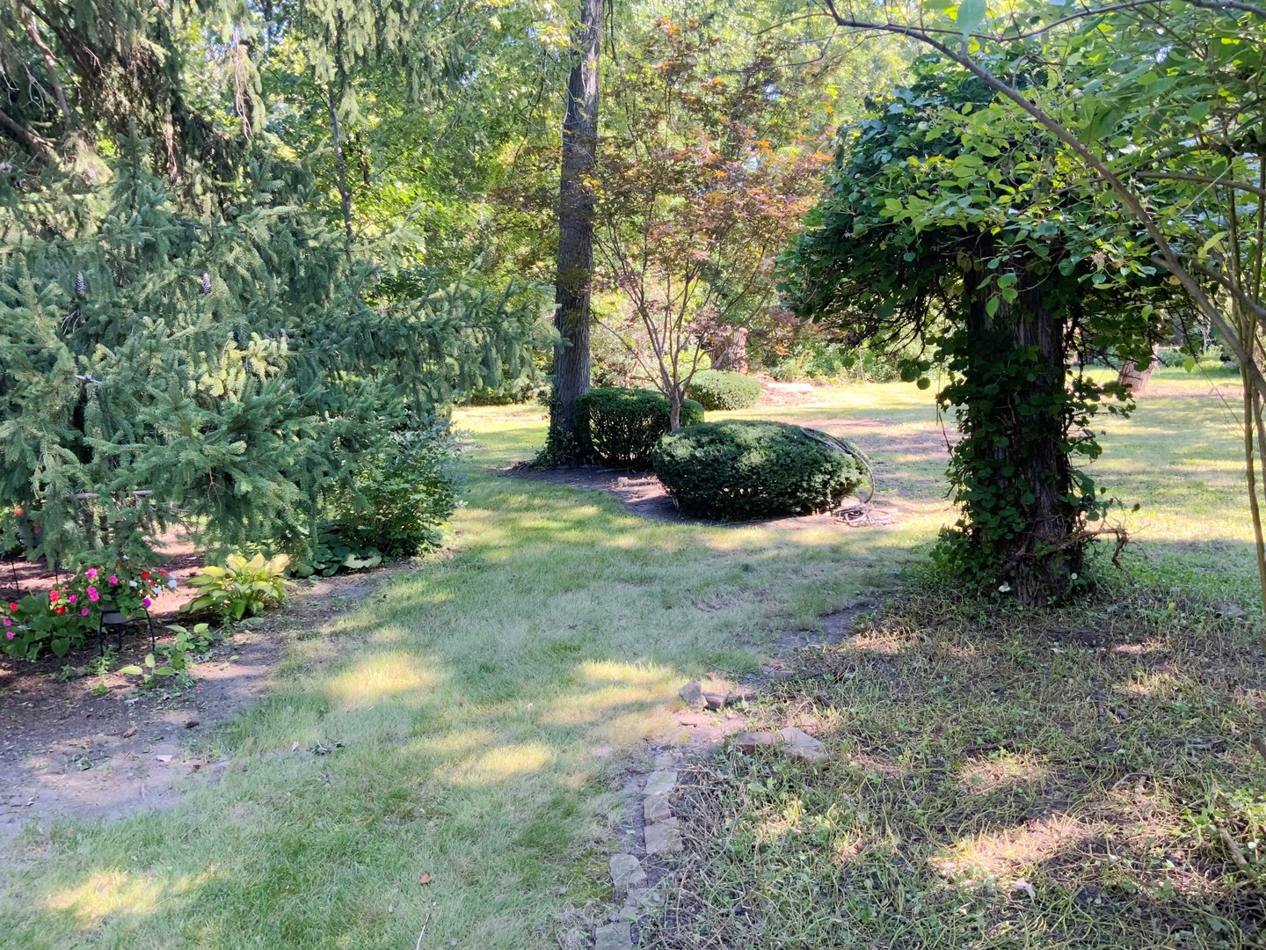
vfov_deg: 48.2
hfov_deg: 61.7
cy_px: 475
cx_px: 633
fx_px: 1061
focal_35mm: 29
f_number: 1.8
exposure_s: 1/122
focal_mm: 3
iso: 40
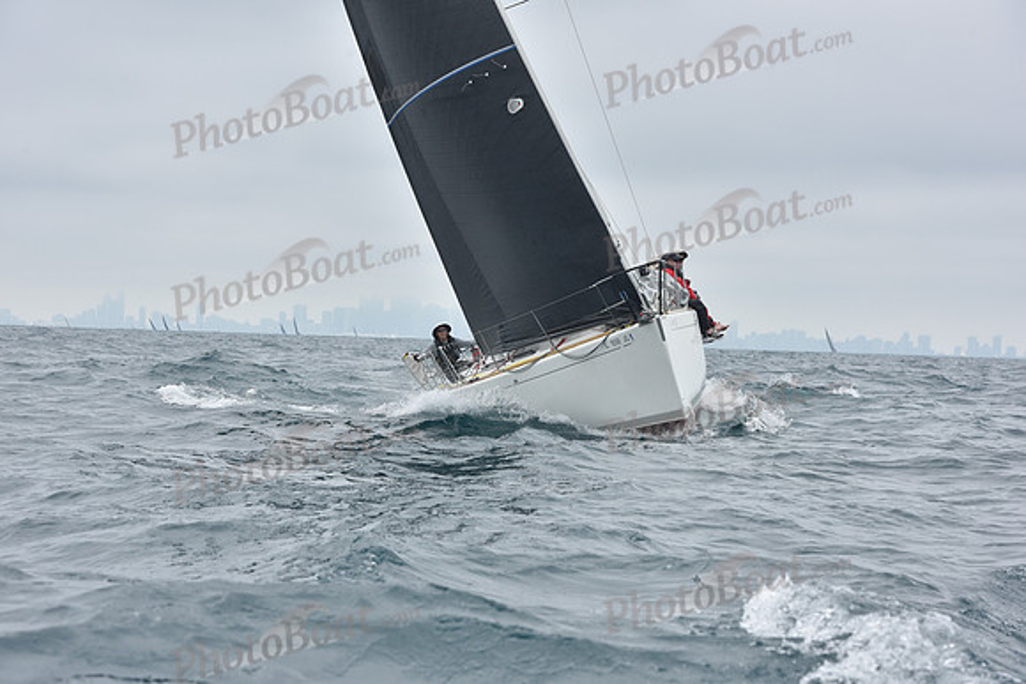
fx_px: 2851
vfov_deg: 13.7
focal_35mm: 100
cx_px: 513
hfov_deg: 20.4
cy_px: 342
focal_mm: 100
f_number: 9
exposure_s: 1/800
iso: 250
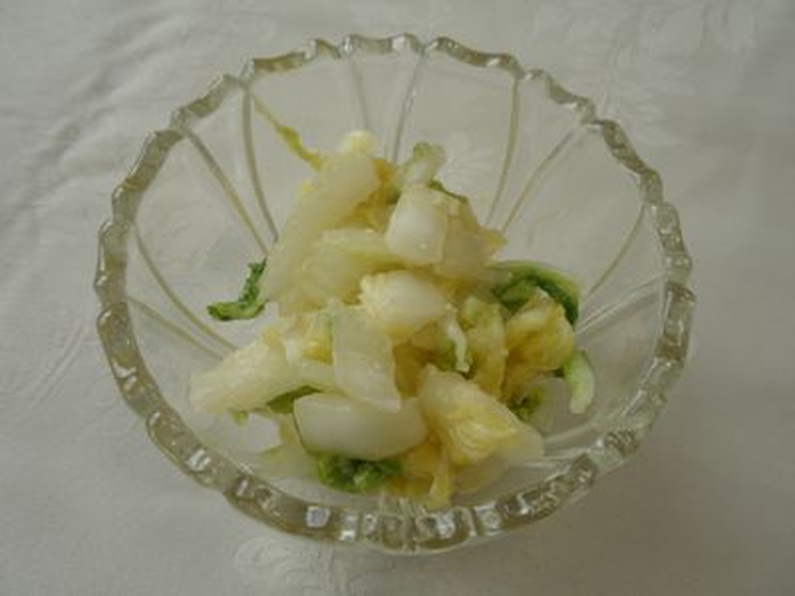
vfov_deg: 38.7
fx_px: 850
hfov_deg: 50.1
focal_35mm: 37
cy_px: 298
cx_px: 398
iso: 100
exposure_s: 1/60
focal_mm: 6.6
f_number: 3.5
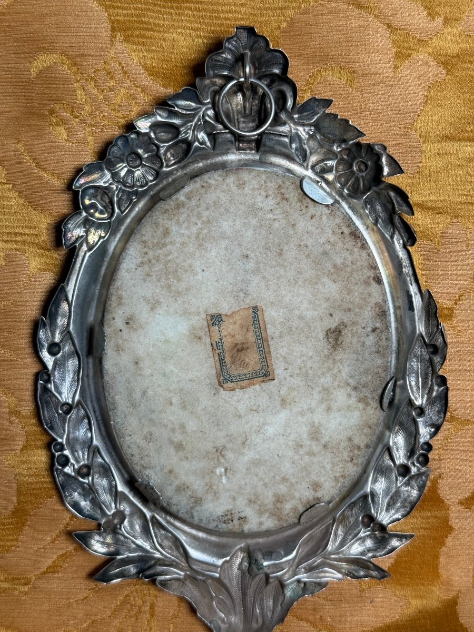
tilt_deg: -51.7
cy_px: 316
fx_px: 876
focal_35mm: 48
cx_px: 237
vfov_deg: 39.7
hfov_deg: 30.3
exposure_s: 1/181
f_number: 1.78
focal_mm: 6.76
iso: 50
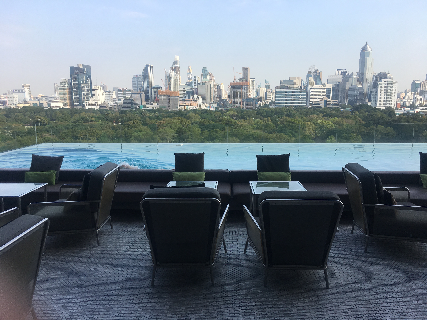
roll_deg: +0.4
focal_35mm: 29
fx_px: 358
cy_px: 160
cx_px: 214
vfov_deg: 48.2
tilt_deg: -8.9
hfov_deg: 61.7
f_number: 2.2
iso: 25
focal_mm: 4.15
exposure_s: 1/810
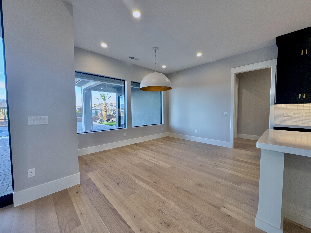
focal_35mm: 14
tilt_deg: -2.1
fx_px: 126
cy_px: 116
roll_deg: +1.8
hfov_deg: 102.1
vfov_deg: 85.7
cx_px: 156
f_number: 2.2
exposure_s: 1/60
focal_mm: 2.22
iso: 80
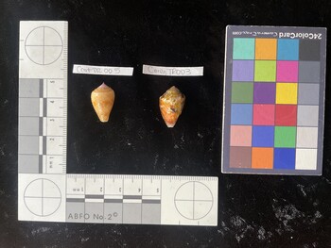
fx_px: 277
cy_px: 124
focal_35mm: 29
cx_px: 166
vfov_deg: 48.3
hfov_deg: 61.6
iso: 100
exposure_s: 1/60
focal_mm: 3
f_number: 1.8
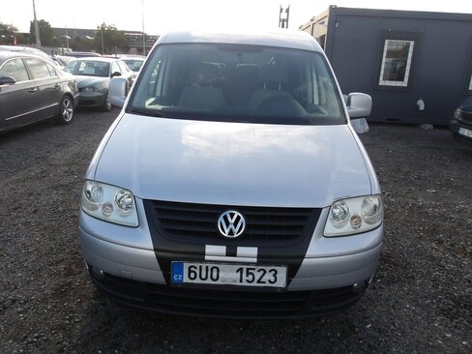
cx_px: 236
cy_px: 177
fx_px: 368
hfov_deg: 65.3
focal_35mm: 27
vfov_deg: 51.4
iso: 100
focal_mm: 4.9
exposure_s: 1/500
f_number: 3
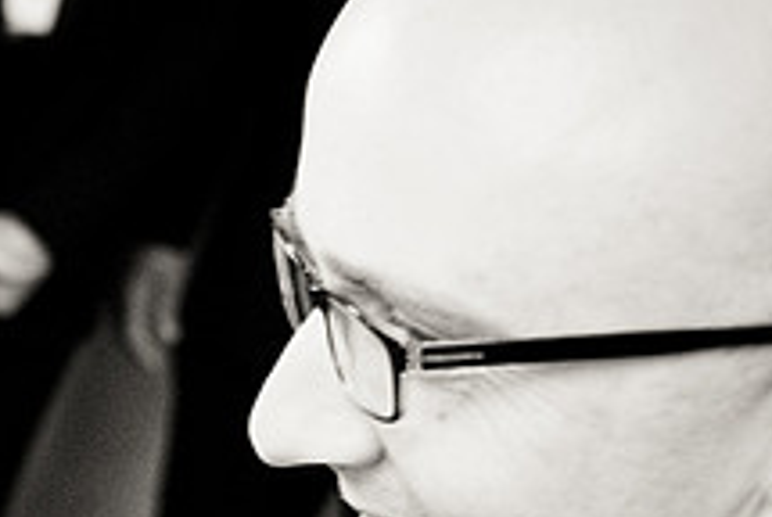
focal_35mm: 109
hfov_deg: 18.1
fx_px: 2348
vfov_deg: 12.3
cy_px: 603
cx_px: -57
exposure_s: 1/15
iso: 800
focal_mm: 27
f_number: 2.8
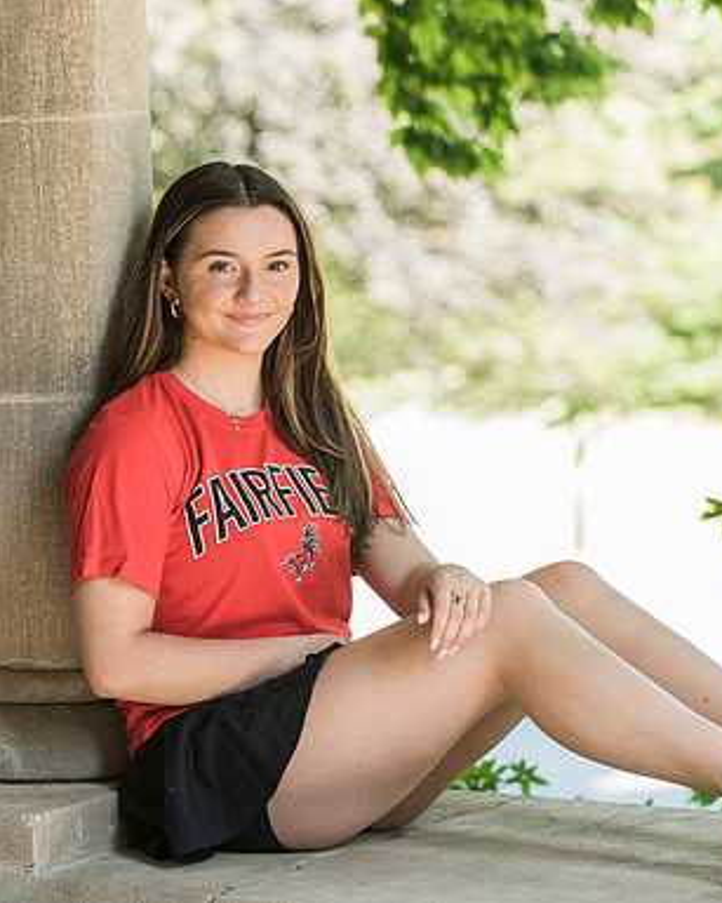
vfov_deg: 11.0
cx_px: 296
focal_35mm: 175
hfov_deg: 8.8
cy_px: 424
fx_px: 4676
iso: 1000
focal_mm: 116
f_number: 4
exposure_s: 1/400
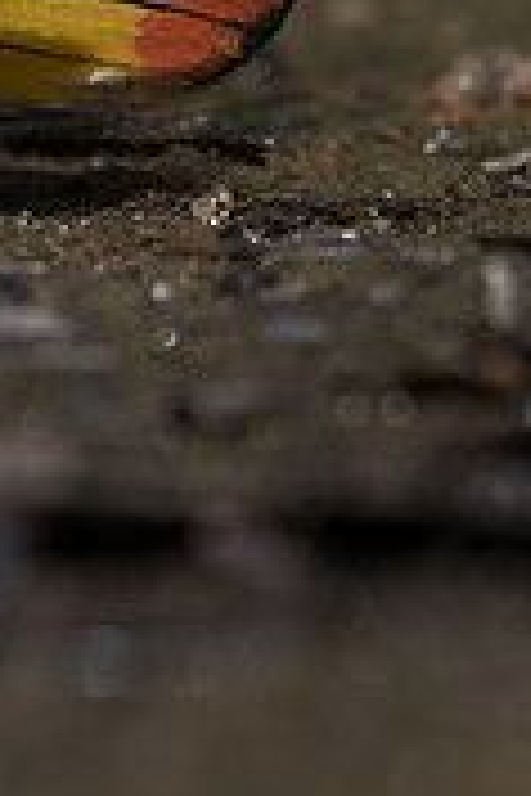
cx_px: 54
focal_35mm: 1528
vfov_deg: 1.3
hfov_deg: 0.9
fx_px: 33804
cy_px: -85
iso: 800
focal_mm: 400
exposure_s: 1/2000
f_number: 9
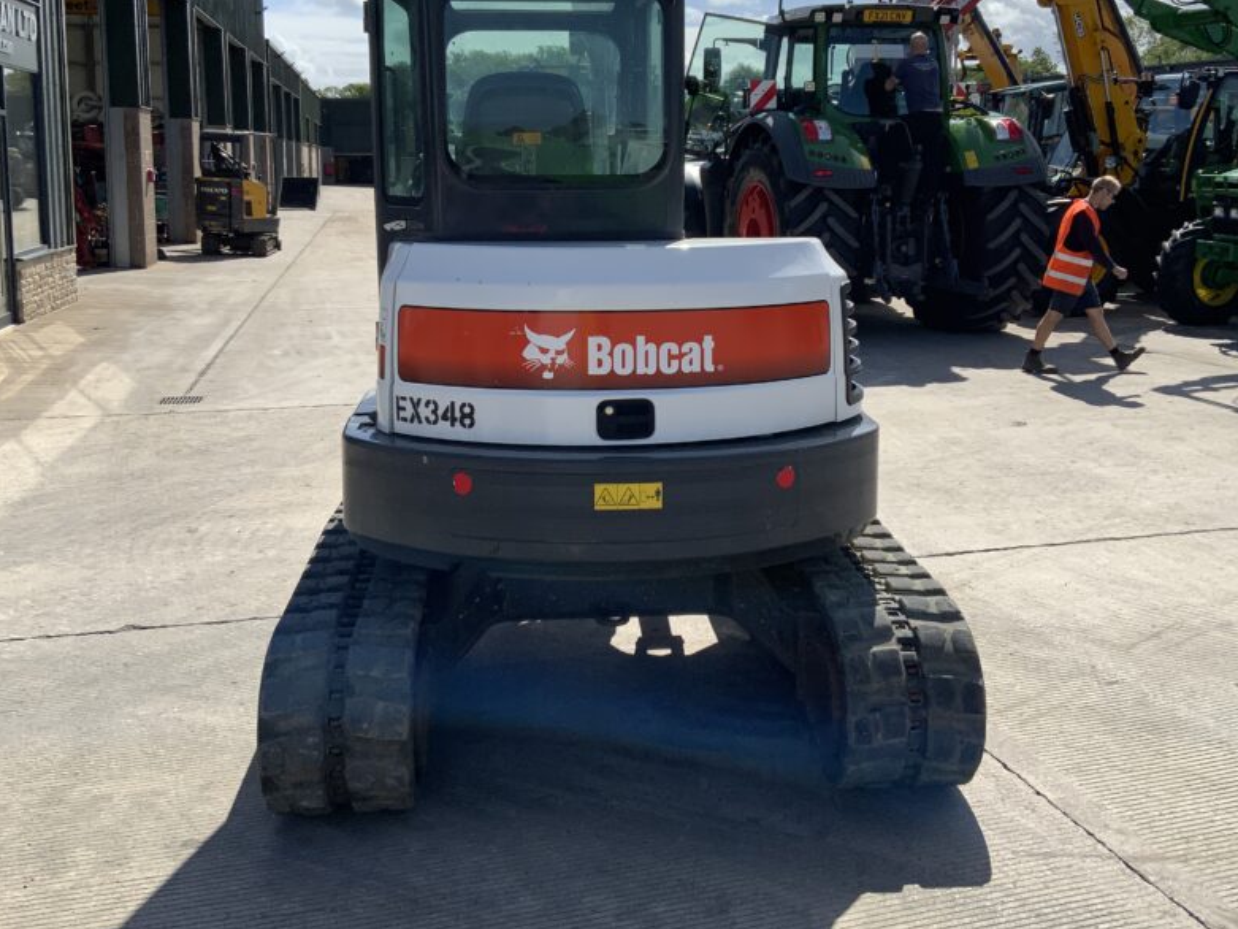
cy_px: 352
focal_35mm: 38
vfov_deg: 37.5
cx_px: 655
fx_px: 1359
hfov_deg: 48.9
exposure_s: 1/2538
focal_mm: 3
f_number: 1.8
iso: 16
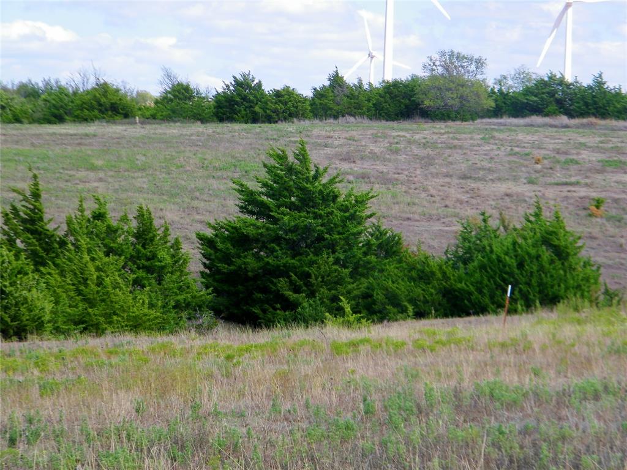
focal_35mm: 142
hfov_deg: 13.9
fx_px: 2572
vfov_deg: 10.4
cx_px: 314
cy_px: 235
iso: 80
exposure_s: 1/320
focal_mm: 25.3
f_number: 4.9
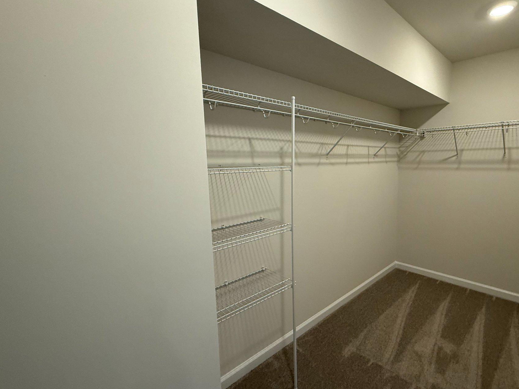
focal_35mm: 17
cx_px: 304
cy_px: 190
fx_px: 255
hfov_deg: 90.2
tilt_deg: -5.6
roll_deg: +1.3
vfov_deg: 74.7
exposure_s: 1/120
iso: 250
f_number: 2.2
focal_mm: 2.22
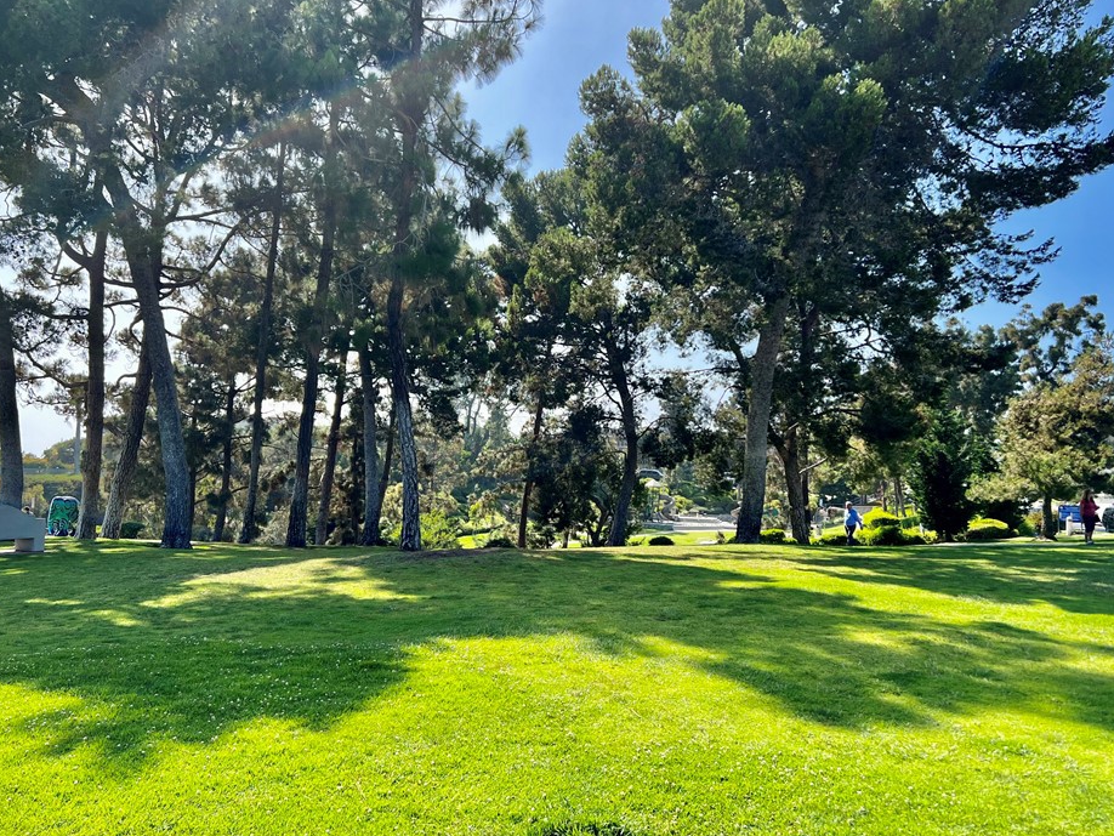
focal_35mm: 29
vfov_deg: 48.2
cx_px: 553
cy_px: 400
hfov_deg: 61.6
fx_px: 934
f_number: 1.5
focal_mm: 5.7
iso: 50
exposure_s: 1/1901
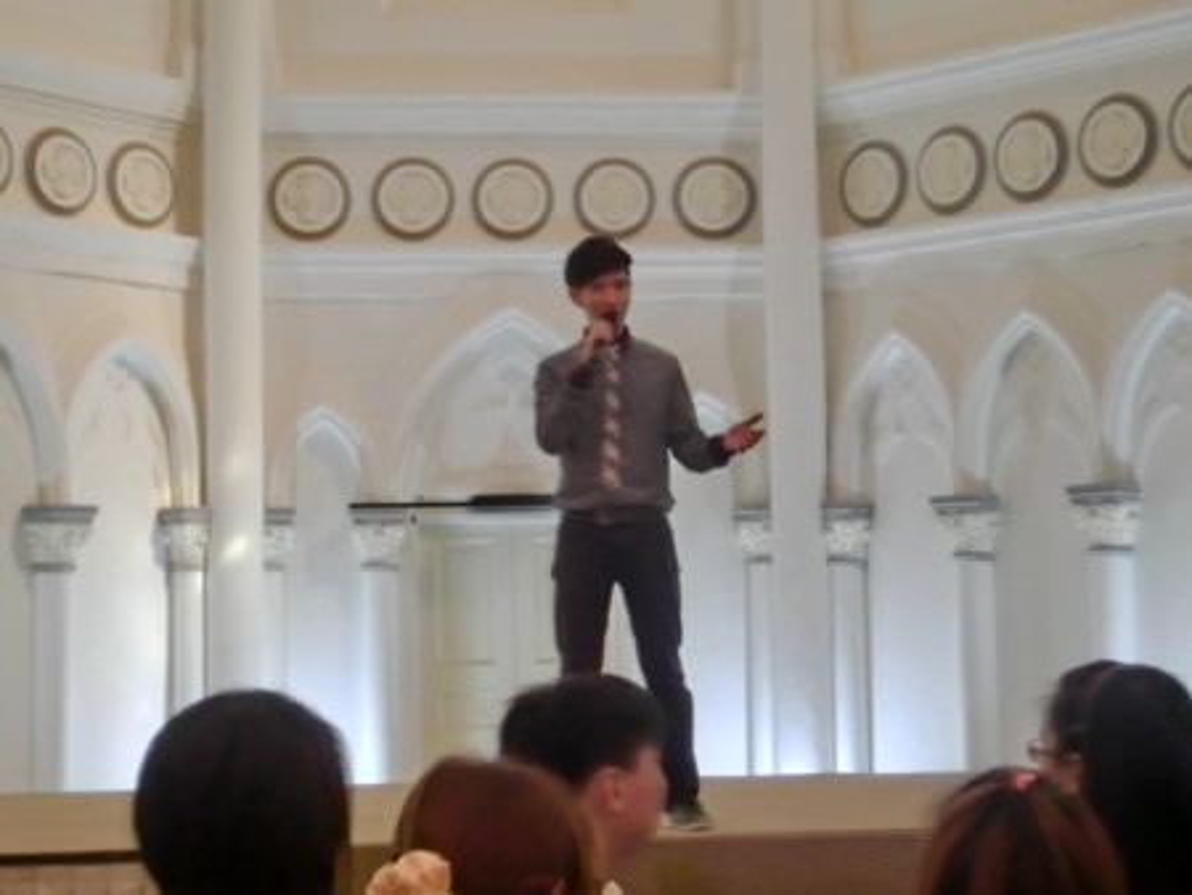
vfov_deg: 19.4
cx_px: 596
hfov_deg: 25.6
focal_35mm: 76
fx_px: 2618
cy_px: 448
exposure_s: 1/25
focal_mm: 13.48
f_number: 4.9
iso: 800
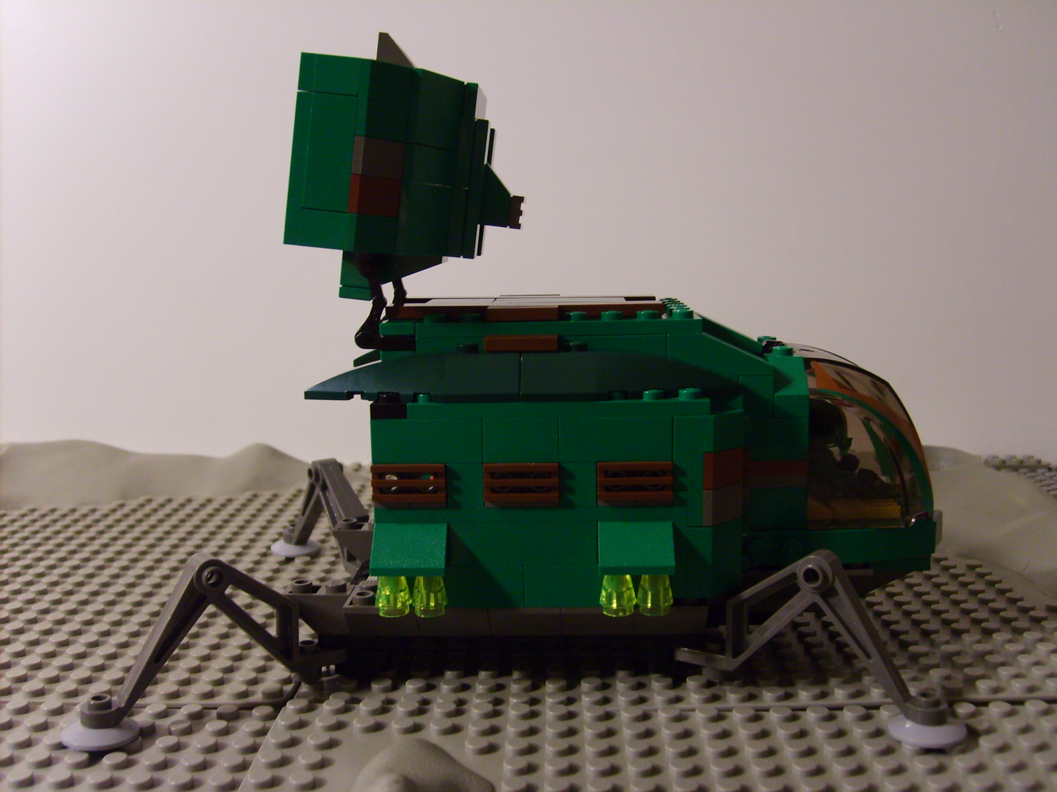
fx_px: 1069
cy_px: 396
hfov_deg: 52.6
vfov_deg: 40.7
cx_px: 528
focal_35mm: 35
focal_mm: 5.8
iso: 140
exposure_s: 1/30
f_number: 2.8
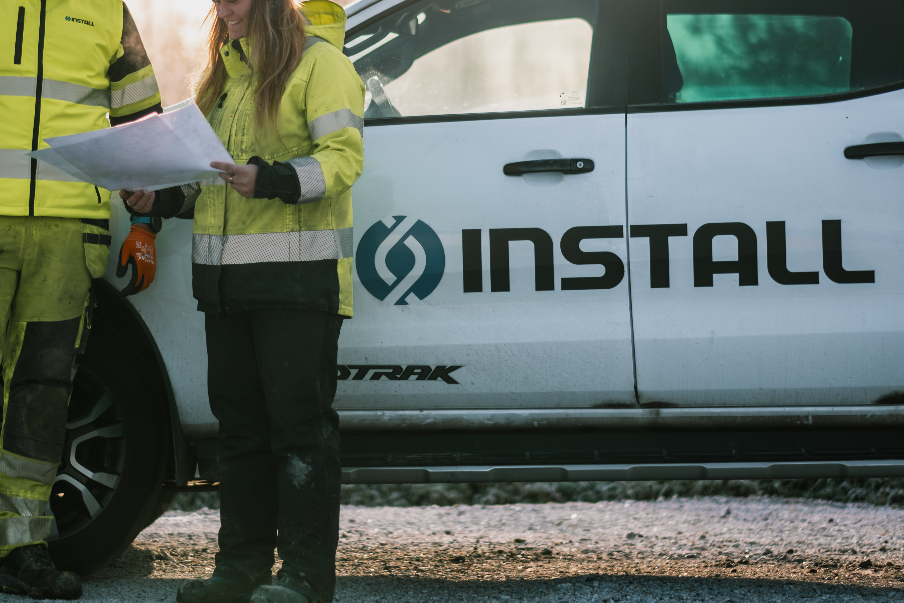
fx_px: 3038
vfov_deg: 11.3
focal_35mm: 121
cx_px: 361
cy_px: 178
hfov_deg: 16.9
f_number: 1.2
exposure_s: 1/8000
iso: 160
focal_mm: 56
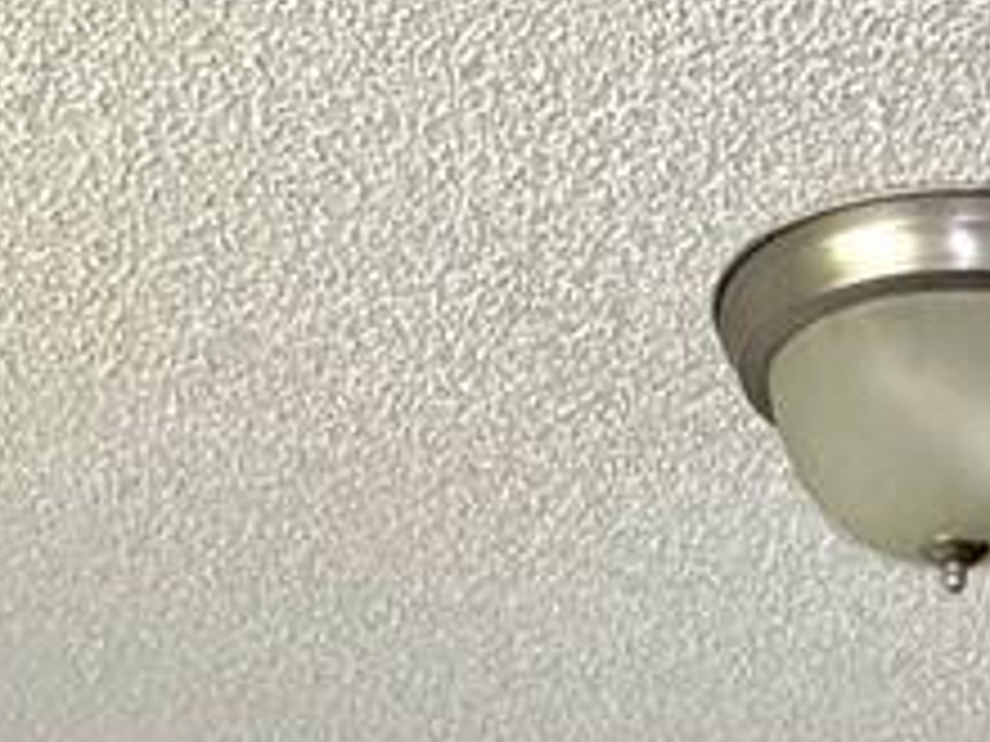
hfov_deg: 19.0
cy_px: 1907
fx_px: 2917
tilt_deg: -3.8
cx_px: 824
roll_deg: -0.2
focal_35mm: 102
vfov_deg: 11.4
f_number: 2.2
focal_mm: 2.22
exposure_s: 1/60
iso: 640
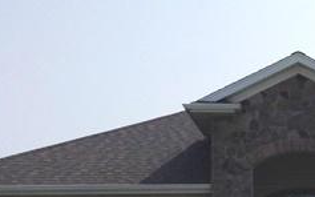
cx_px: 395
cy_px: 174
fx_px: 1013
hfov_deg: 16.8
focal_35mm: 118
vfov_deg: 11.0
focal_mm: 4.12
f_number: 2.4
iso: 50
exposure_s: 1/4184
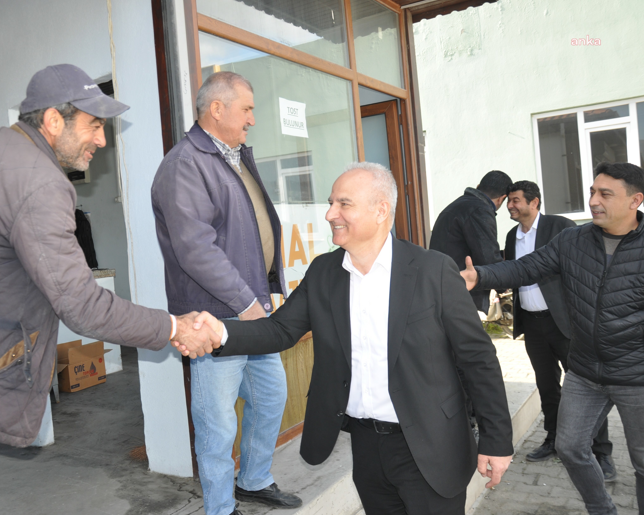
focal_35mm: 31
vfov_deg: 47.1
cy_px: 254
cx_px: 251
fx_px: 591
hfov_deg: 56.6
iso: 200
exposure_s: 1/200
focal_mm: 18
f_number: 4.5
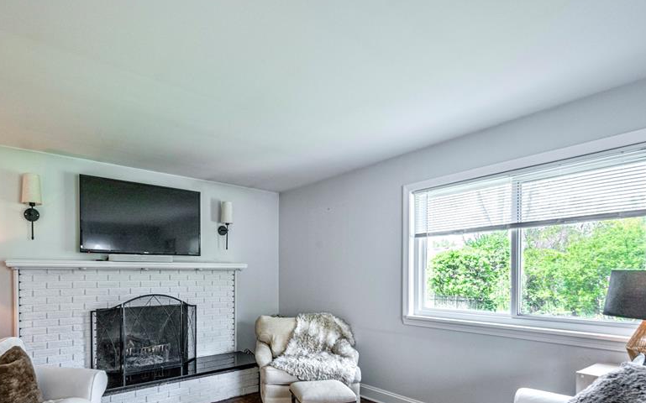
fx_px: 334
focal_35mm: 19
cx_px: 248
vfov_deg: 60.2
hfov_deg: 86.5
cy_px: 279
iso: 200
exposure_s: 1/40
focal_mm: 14
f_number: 9
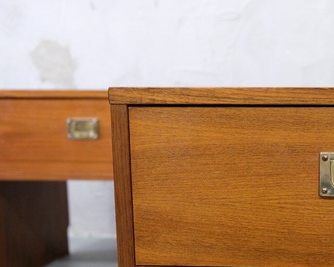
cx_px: 320
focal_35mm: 60
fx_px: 593
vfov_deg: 25.1
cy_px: 191
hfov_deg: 29.7
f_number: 3.2
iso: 800
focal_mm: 21.4
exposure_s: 1/30
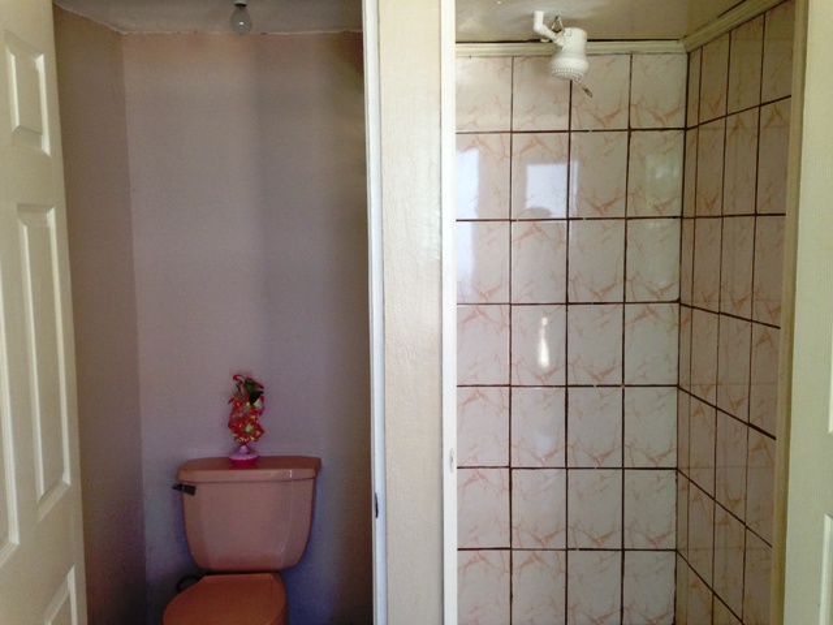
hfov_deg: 55.4
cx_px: 416
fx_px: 794
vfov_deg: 42.9
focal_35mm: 33
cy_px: 312
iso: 100
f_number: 2.4
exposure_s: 1/60
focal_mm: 4.12
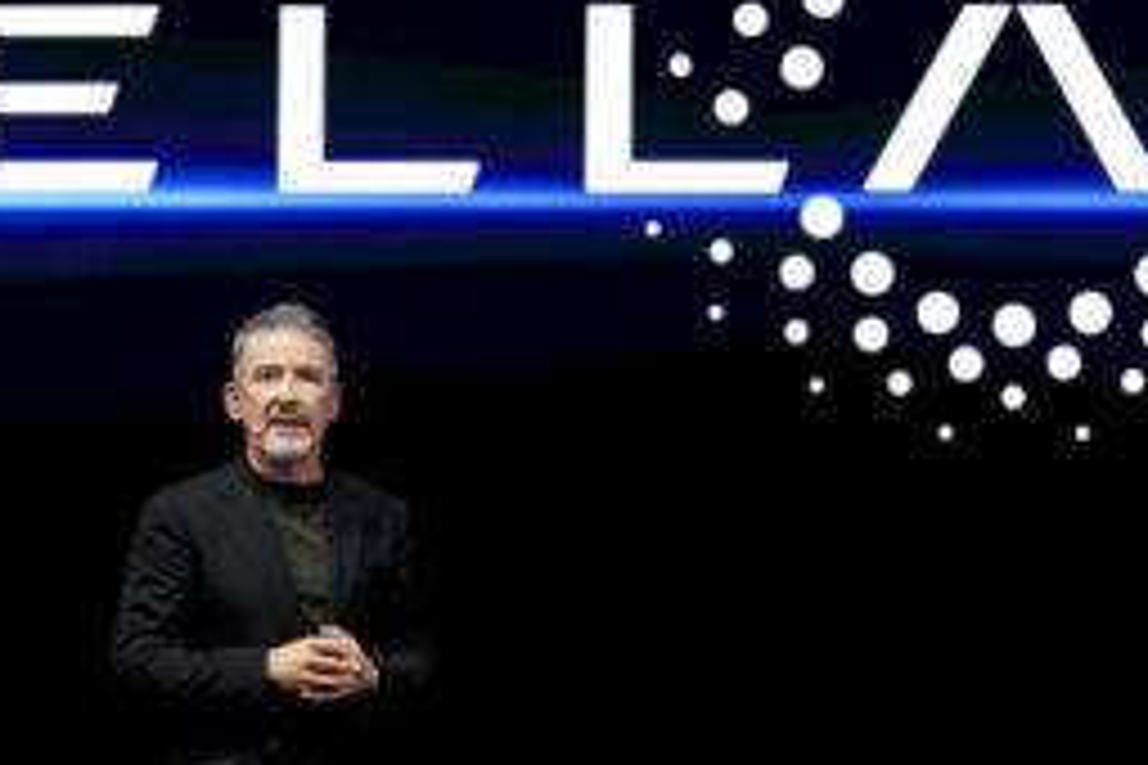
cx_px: 707
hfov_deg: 19.1
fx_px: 3412
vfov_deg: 12.8
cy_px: 432
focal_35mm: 107
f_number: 2.8
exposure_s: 1/800
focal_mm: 70
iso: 1000
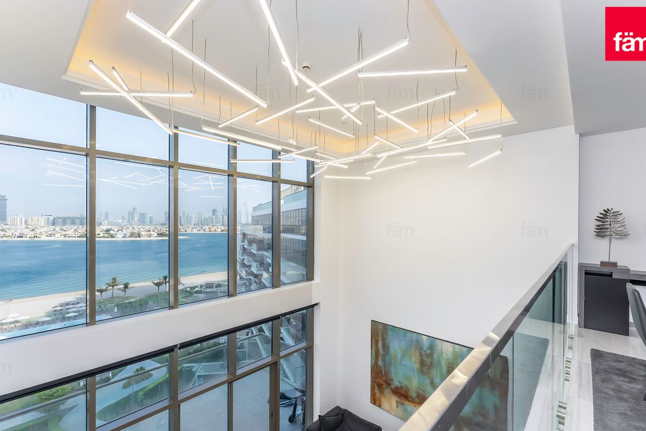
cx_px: 328
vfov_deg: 77.3
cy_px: 228
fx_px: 269
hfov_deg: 100.4
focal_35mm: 15
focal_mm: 14
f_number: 8
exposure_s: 1/80
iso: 320
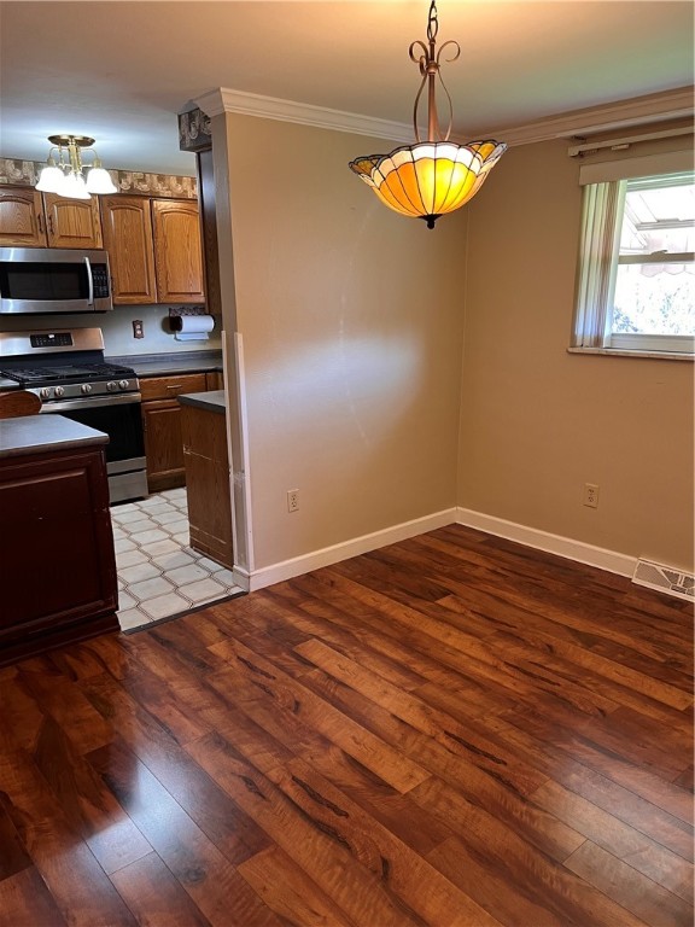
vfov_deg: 67.3
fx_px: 696
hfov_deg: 53.1
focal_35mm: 26
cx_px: 348
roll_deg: +0.8
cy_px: 464
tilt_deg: -15.0
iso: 160
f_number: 1.5
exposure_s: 1/60
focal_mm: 5.7
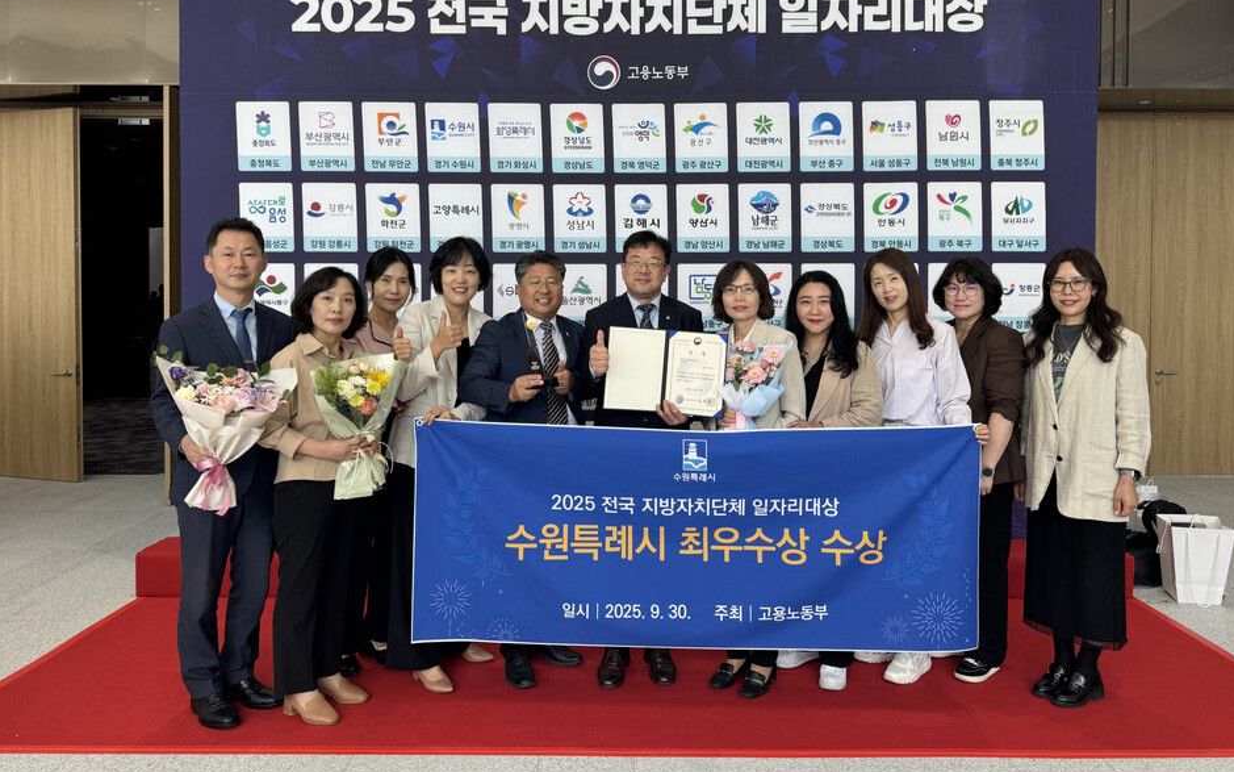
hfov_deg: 70.4
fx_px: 874
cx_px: 629
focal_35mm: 26
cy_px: 305
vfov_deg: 47.3
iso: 64
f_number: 1.78
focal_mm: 6.76
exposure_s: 1/230
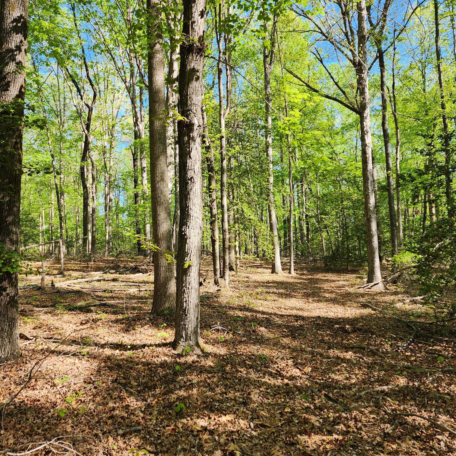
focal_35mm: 28
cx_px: 224
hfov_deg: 57.3
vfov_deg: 57.3
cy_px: 225
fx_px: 417
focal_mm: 6.4
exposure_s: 1/181
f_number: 1.8
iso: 12
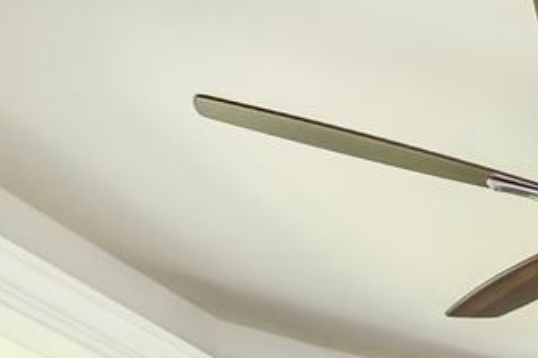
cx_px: 1017
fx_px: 1419
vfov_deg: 10.2
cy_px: 1094
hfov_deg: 17.0
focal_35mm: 95
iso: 320
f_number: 7.1
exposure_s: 1/200
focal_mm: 14
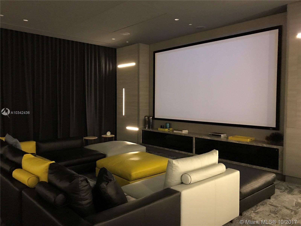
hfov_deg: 63.4
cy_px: 113
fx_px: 243
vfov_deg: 49.7
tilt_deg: -4.8
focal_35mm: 28
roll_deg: -0.2
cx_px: 150
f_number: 1.8
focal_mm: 3.99
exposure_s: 1/4
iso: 100
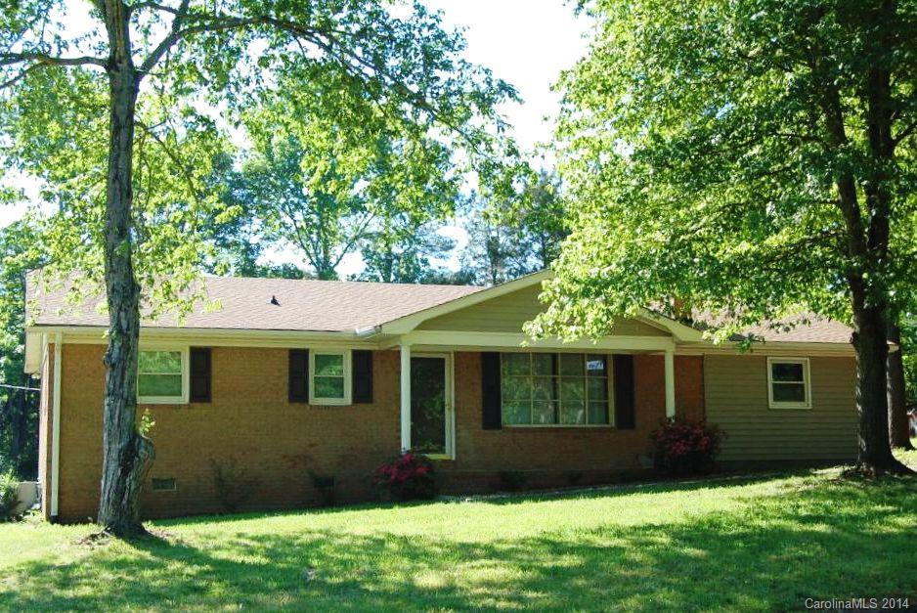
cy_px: 306
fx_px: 1185
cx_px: 458
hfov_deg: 42.3
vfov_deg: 29.0
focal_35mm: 46
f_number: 7.1
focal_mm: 31
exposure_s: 1/200
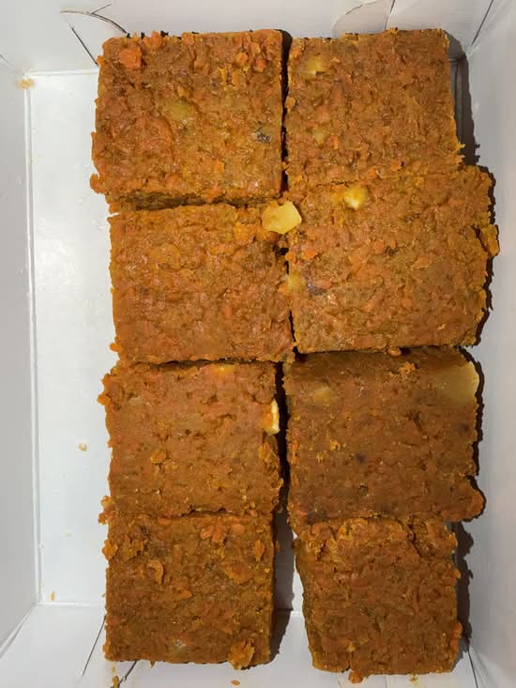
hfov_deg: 56.8
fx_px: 477
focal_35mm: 24
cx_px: 258
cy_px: 344
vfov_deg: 71.6
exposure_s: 1/60
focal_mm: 2.22
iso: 12
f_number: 2.2
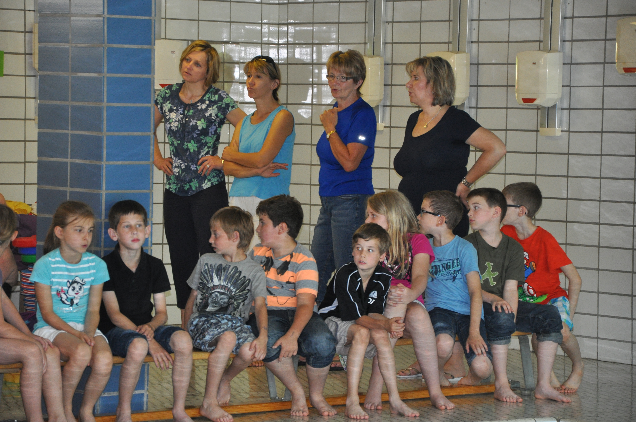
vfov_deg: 8.7
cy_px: 211
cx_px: 318
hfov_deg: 13.1
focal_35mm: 158
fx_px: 2779
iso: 800
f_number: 5.6
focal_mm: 105
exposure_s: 1/60
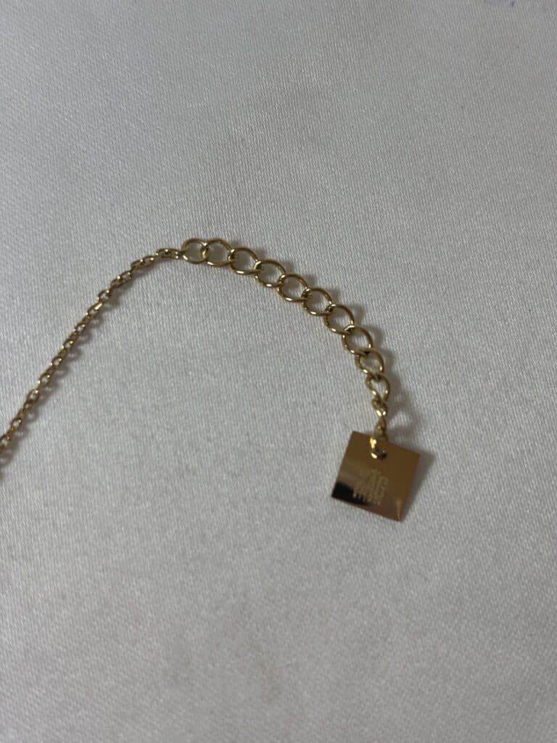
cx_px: 278
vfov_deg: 36.8
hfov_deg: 28.0
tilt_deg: -72.9
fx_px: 1116
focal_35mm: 52
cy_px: 372
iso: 32
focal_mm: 5.96
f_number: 1.6
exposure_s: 1/183
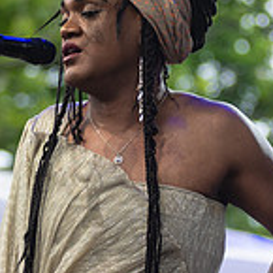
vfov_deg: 5.1
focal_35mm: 341
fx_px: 3043
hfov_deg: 5.1
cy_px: 195
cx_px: 92
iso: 500
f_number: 3.5
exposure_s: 1/640
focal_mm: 100
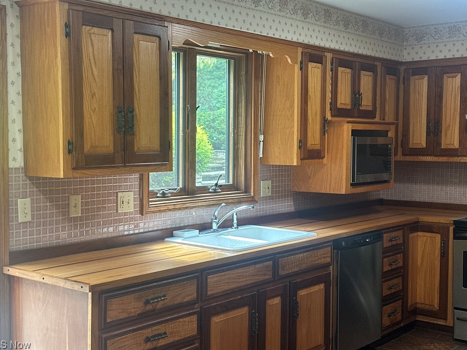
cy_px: 173
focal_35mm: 50
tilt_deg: -3.8
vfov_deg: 29.1
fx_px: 674
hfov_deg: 38.2
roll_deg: +0.2
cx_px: 227
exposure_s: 1/60
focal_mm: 6.86
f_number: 1.78
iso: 160
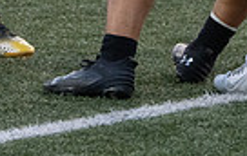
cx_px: 349
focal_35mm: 909
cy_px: -123
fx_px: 6139
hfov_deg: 2.3
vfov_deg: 1.5
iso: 4000
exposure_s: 1/1000
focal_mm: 166
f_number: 5.6
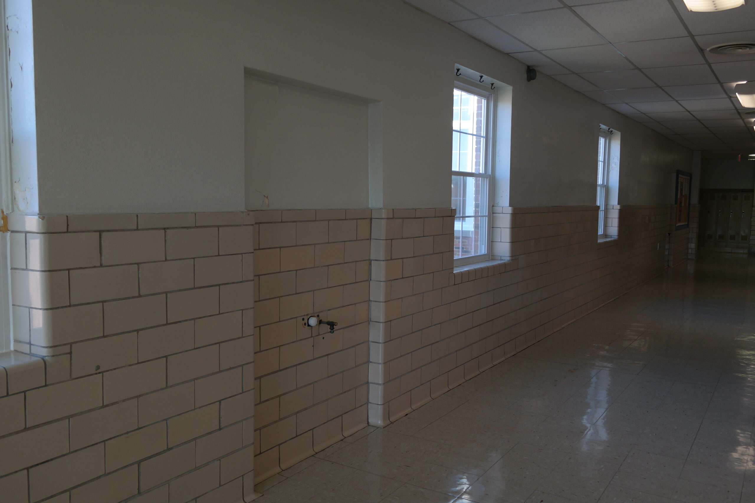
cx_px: 378
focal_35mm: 30
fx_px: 629
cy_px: 252
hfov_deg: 61.9
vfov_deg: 43.6
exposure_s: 1/80
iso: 200
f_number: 3.5
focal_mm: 20
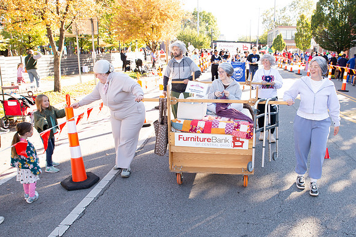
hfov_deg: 59.2
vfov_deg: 41.6
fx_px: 311
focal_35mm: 31
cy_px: 144
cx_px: 212
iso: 800
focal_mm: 24
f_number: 7.1
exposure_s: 1/200
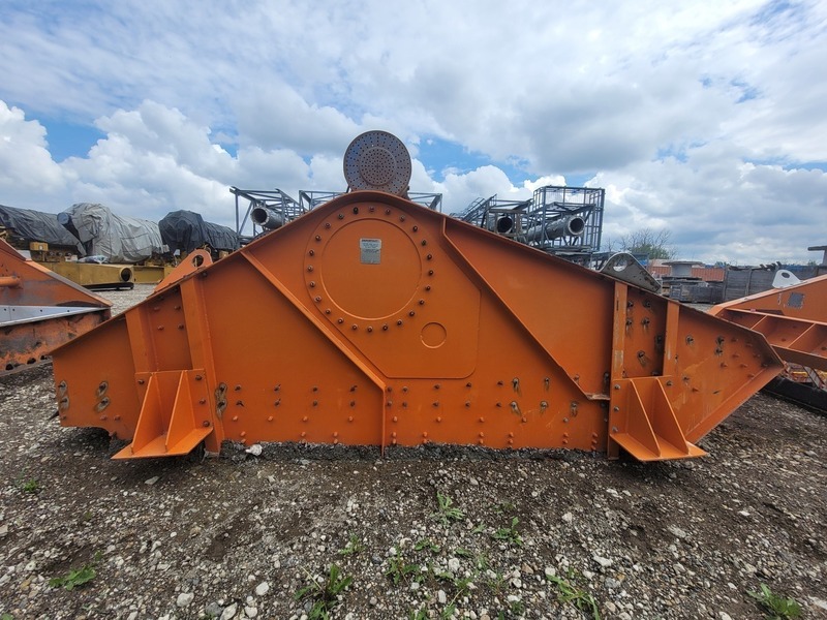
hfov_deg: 106.2
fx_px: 311
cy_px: 310
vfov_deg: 89.9
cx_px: 414
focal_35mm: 13
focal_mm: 2.2
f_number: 2.2
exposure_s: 1/2088
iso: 64
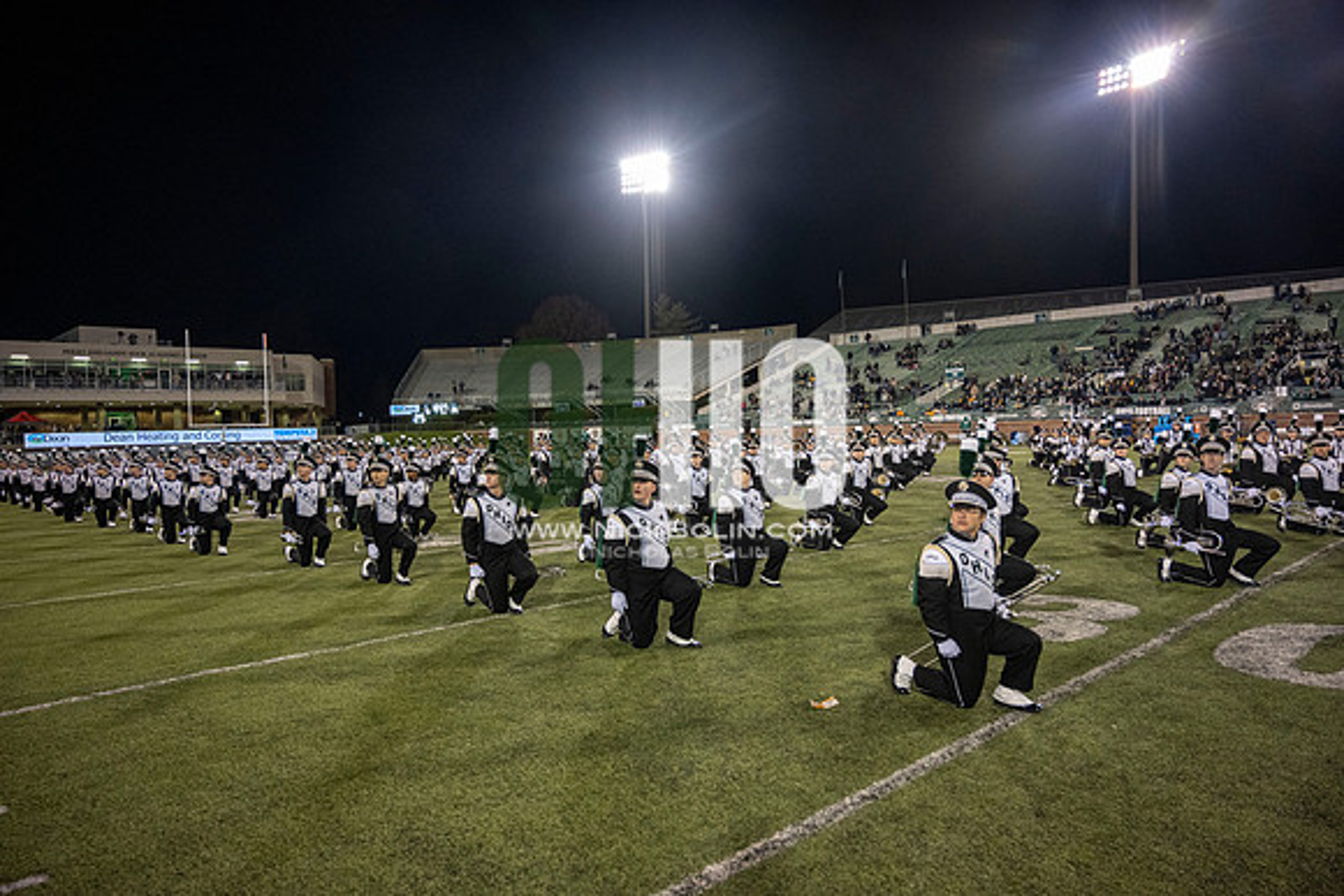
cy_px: 448
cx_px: 672
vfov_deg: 53.2
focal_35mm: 24
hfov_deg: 73.7
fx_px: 896
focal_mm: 24
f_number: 4
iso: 2000
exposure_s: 1/500
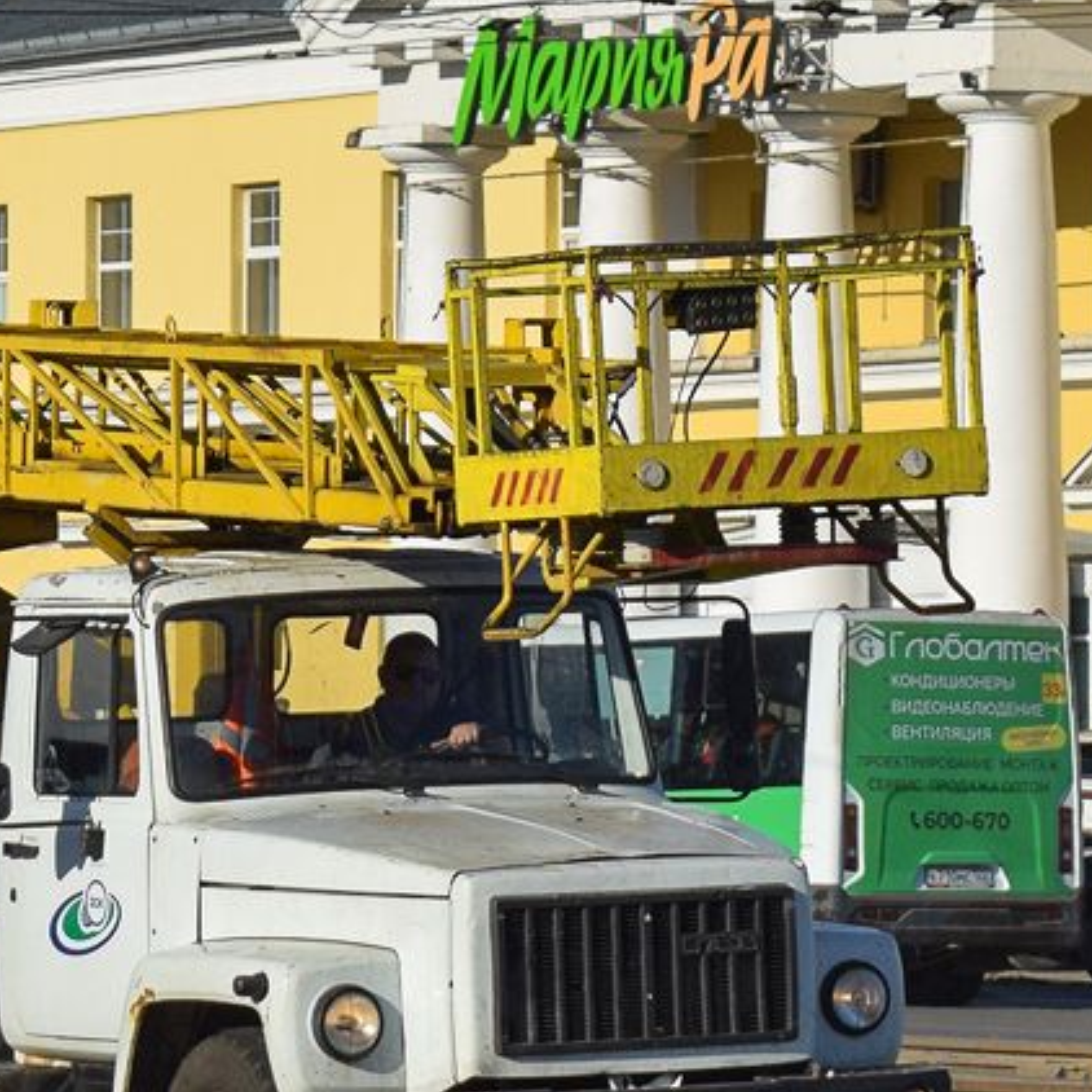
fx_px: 7110
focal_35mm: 199
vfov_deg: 8.8
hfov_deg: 8.8
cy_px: 556
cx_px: 357
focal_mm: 55
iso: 200
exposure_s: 1/1600
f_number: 8
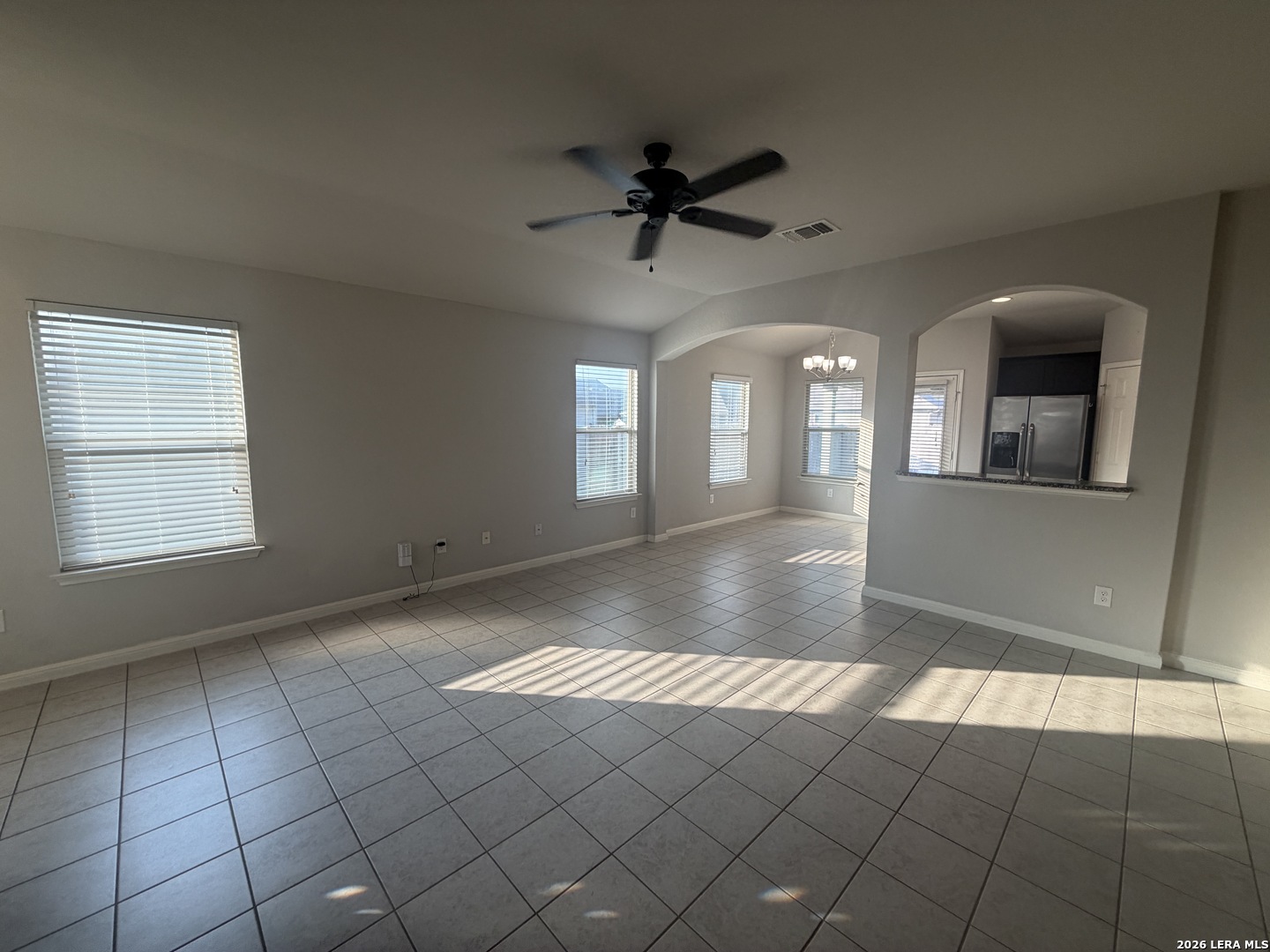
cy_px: 476
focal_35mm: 14
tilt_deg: -4.1
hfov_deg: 102.1
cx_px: 635
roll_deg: -0.5
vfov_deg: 85.7
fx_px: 514
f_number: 2.2
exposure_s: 1/120
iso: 100
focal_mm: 2.22
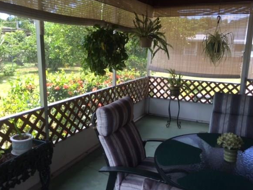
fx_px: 234
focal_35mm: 32
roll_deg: -0.8
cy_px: 99
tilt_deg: -11.9
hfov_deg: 56.8
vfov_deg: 44.2
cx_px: 129
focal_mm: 4.15
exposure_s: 1/141
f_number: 2.2
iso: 32
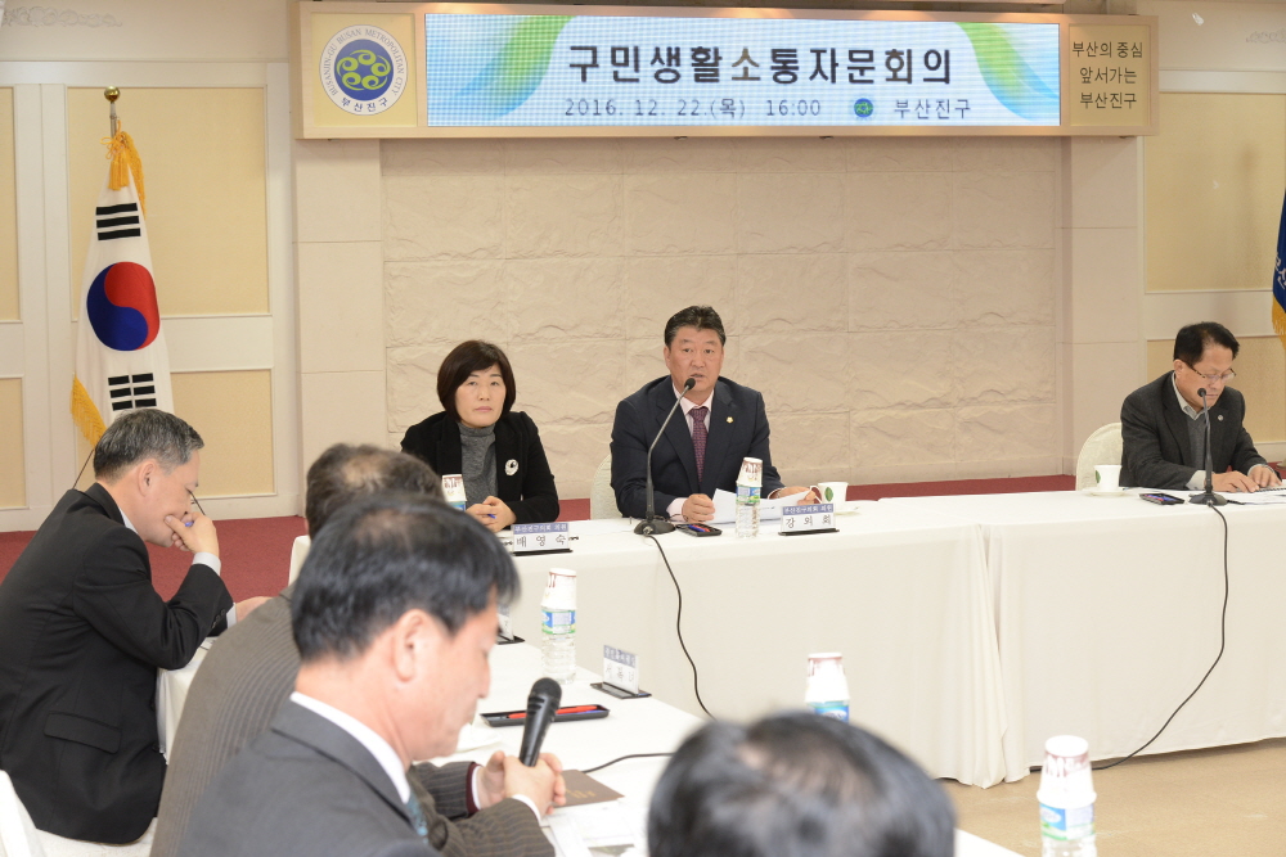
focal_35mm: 70
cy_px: 428
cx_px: 643
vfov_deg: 19.5
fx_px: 2501
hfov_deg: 28.8
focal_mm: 70
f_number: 8
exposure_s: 1/60
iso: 1250
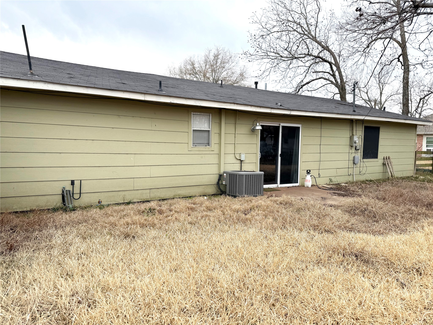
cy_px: 162
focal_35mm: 24
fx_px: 300
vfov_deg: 56.8
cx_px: 216
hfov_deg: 71.6
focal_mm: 6.76
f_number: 1.78
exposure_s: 1/1292
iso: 80
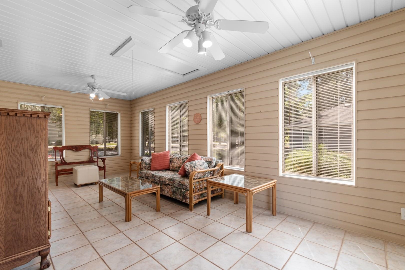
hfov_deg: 100.4
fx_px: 169
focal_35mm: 15
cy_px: 135
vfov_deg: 77.3
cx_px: 202
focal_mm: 10
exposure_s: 1/30
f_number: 4.5
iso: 100
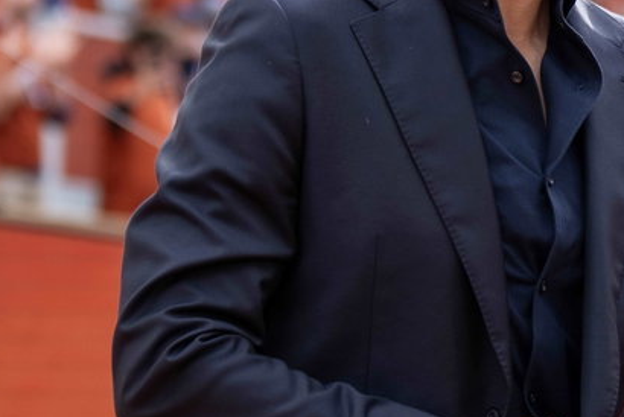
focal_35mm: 307
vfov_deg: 4.5
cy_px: -26
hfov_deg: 6.7
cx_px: 482
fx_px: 5325
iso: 250
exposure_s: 1/500
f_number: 4
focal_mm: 105
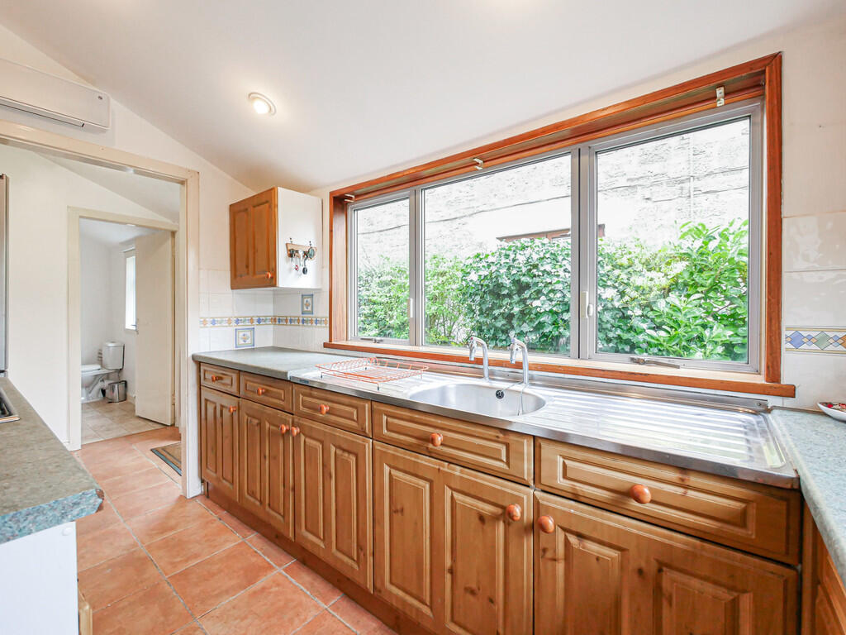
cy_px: 318
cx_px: 423
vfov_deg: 85.7
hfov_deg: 102.1
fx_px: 342
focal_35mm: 14
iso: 1000
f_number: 4
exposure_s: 1/60
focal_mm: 7
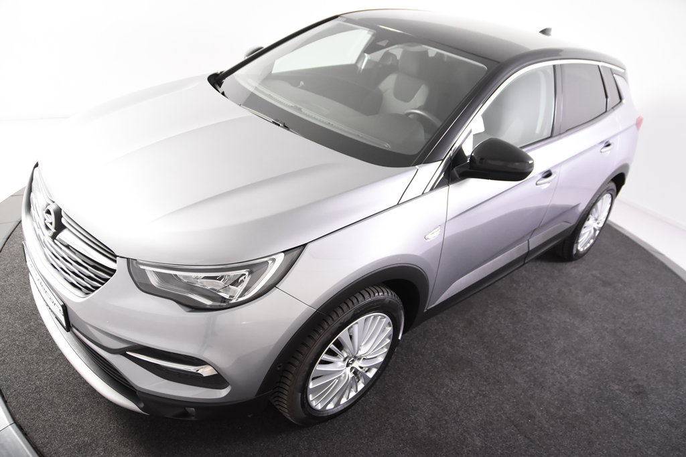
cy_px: 228
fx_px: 486
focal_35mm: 26
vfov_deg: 50.4
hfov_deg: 70.4
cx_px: 343
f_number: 3.5
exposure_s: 1/50
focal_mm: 17
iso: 1600
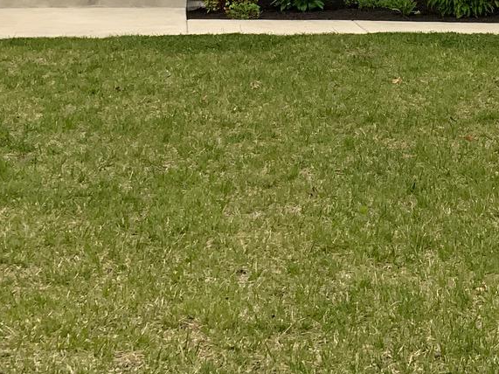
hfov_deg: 18.6
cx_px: 430
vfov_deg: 13.3
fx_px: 1499
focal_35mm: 104
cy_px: -217
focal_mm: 3
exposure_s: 1/230
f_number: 1.8
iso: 16
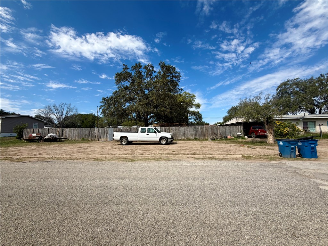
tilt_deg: +4.8
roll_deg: +1.5
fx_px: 133
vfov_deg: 85.7
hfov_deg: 102.1
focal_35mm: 14
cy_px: 123
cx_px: 164
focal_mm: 2.22
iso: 20
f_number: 2.2
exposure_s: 1/1050
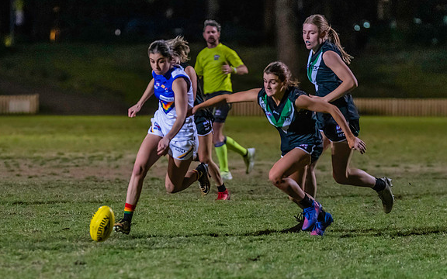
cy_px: 180
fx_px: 3387
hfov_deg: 7.5
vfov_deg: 4.7
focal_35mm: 278
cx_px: 143
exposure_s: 1/1000
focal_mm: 180
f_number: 2.8
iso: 10000
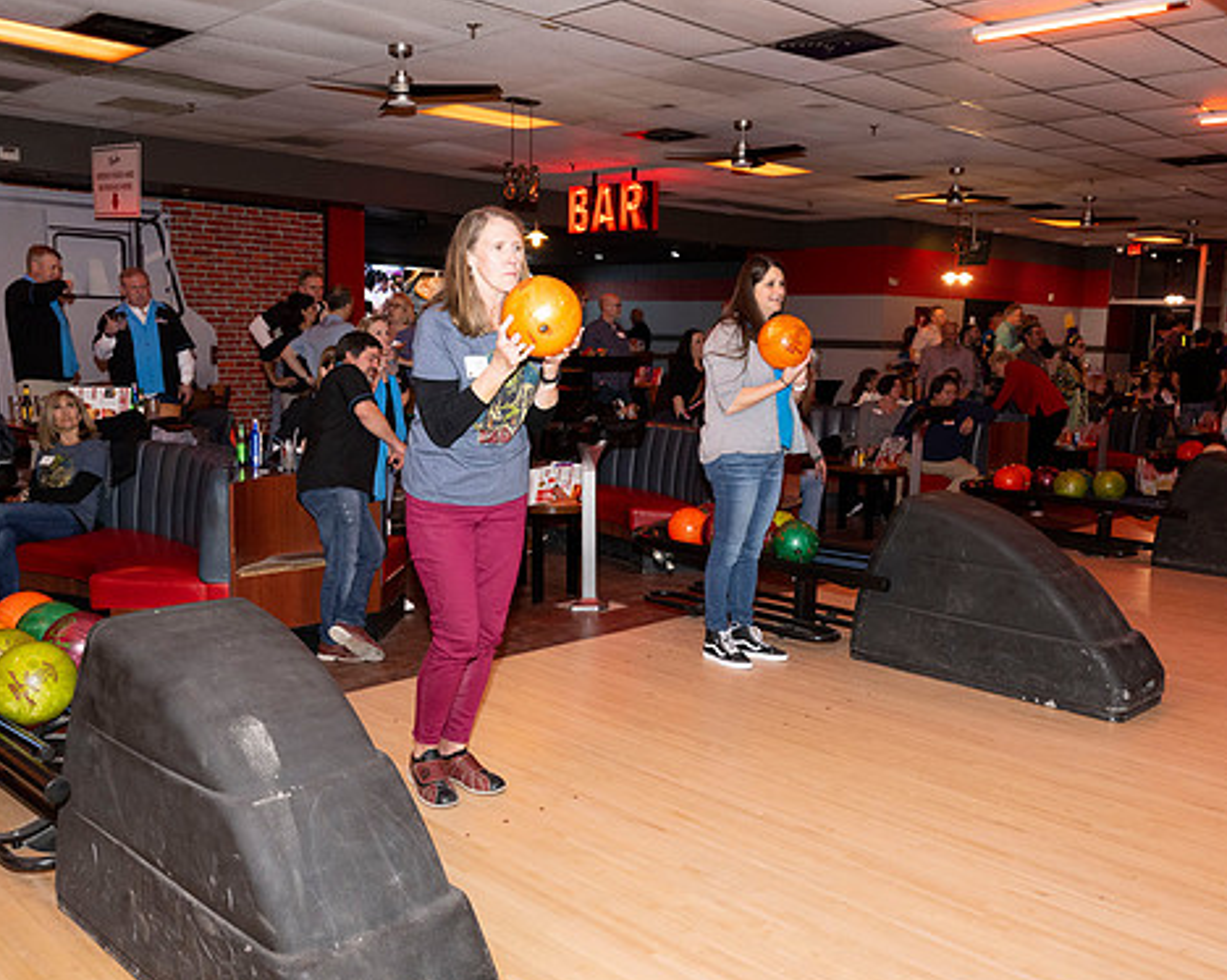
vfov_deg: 45.8
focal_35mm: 32
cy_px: 497
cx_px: 600
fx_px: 1162
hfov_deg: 55.7
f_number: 5.6
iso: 2000
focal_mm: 27.5
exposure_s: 1/100
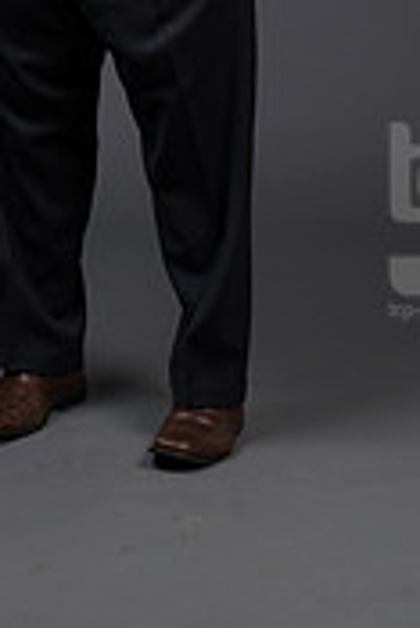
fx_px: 3685
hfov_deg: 6.5
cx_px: 79
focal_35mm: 211
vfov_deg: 9.6
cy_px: -169
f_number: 5.6
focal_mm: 82
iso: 160
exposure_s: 1/250
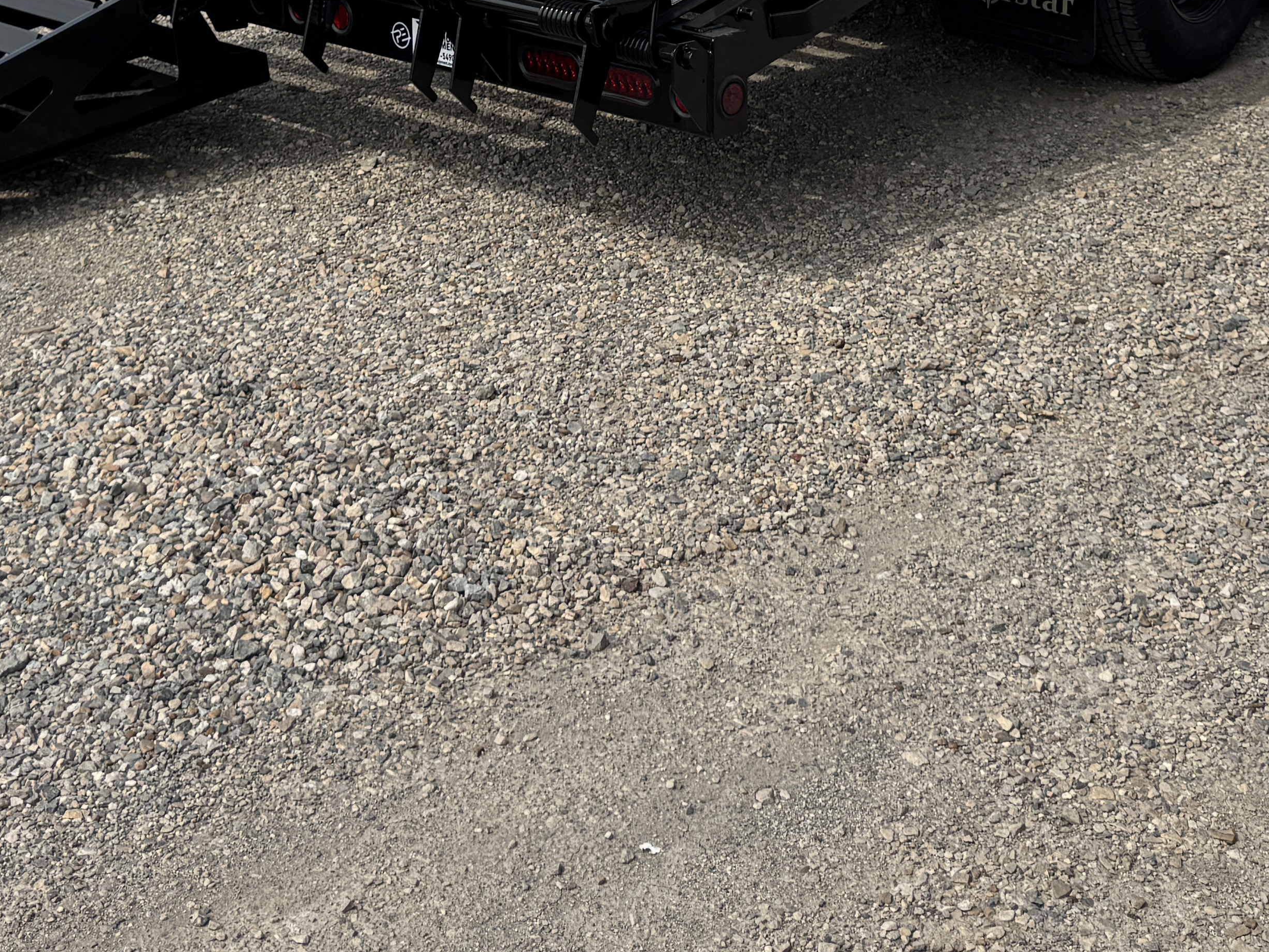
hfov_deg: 34.3
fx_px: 2053
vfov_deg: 24.2
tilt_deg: -8.2
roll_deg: +1.1
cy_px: -124
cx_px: 609
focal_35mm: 56
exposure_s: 1/4950
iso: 80
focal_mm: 6.76
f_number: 1.78
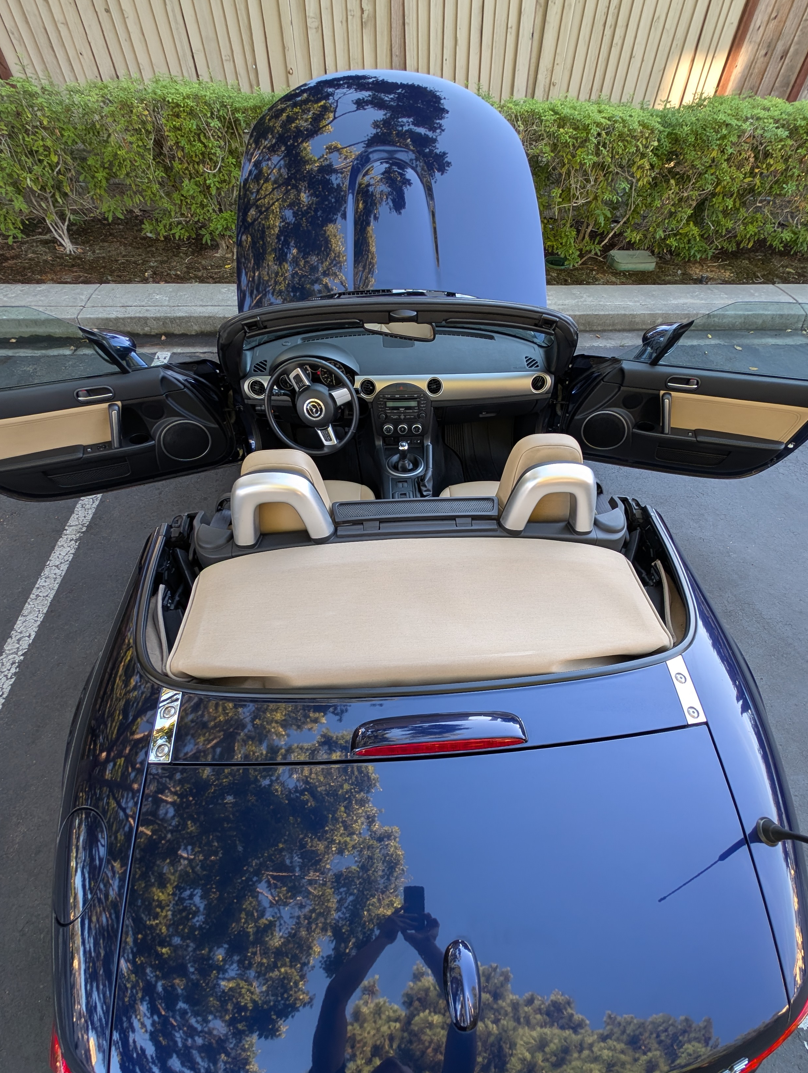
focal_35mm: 15
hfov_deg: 81.8
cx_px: 430
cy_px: 595
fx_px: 466
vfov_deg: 97.7
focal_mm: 2.23
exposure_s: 1/71.5
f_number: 1.95
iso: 50
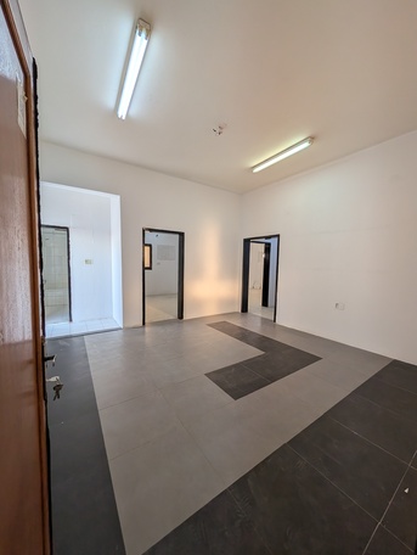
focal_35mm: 12
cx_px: 208
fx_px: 192
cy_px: 278
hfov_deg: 94.6
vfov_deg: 110.5
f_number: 1.7
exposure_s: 1/187
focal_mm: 2.02
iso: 52
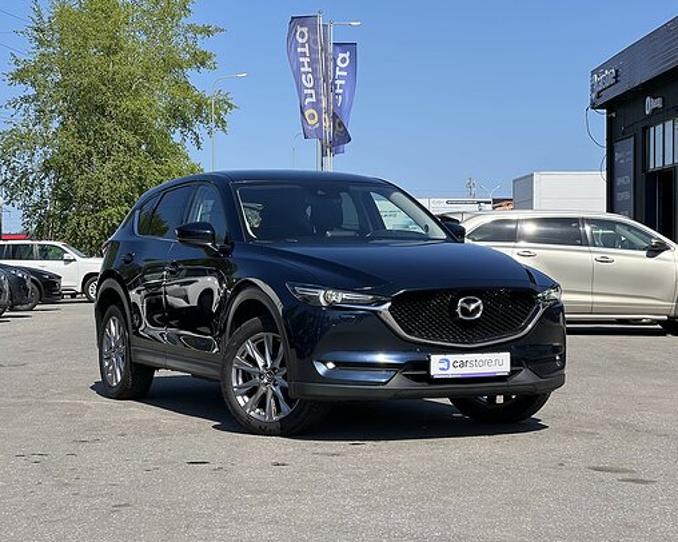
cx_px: 335
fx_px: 1625
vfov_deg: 18.9
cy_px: 270
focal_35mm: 81
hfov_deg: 23.6
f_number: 2.8
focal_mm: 9
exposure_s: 1/779
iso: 32
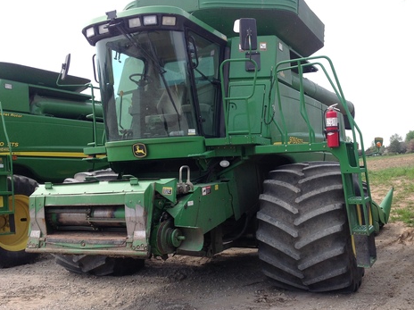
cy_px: 157
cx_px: 234
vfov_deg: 35.1
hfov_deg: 45.7
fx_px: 490
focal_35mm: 41
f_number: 2.4
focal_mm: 4.28
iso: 50
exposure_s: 1/703
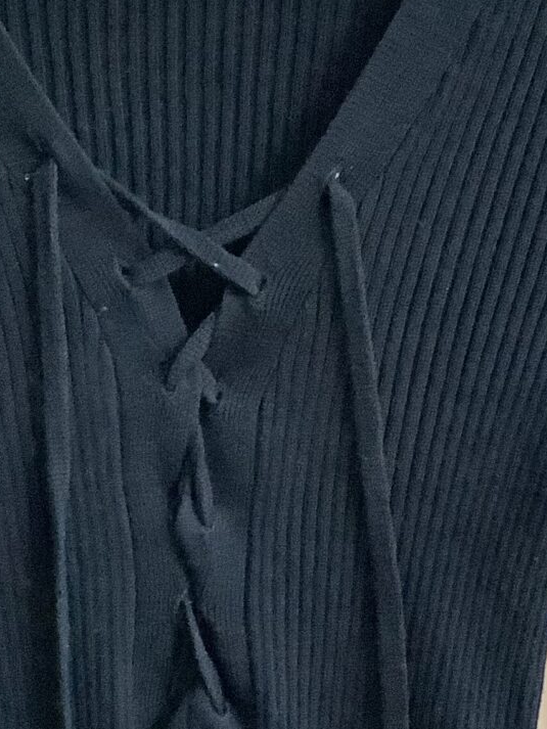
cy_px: 499
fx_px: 1875
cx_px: 252
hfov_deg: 16.6
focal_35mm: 89
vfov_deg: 21.9
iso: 640
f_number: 2.4
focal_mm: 3.3
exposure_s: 1/24
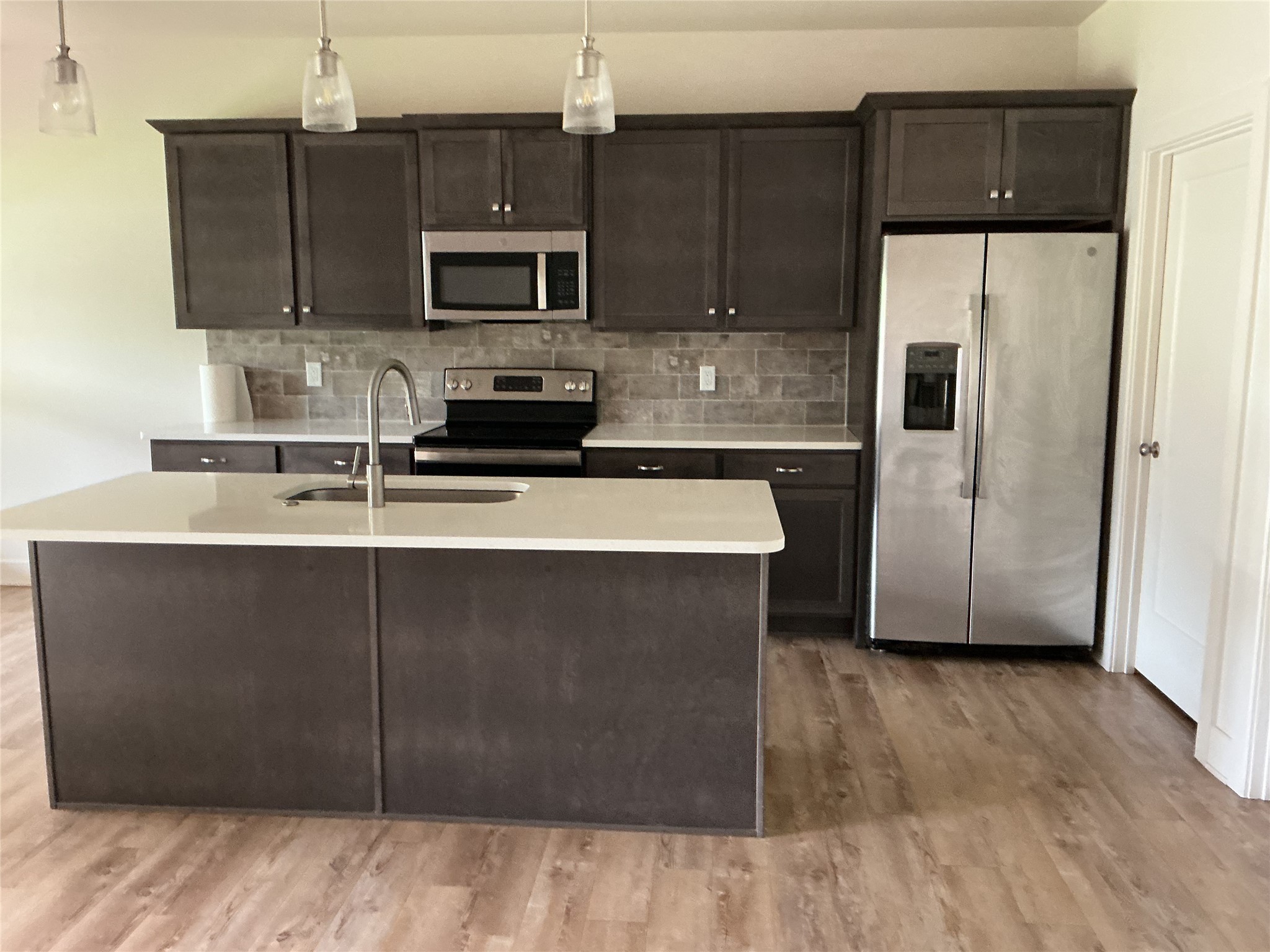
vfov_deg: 48.2
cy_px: 476
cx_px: 635
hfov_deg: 61.7
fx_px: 1064
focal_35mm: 29
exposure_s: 1/30
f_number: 1.8
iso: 320
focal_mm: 3
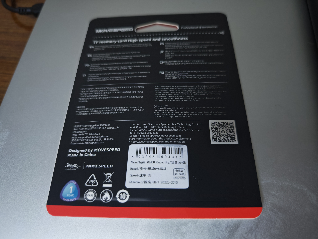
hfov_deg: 73.9
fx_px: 211
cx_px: 159
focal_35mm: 23
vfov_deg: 58.9
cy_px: 120
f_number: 1.6
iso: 1000
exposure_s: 1/25
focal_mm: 6.55
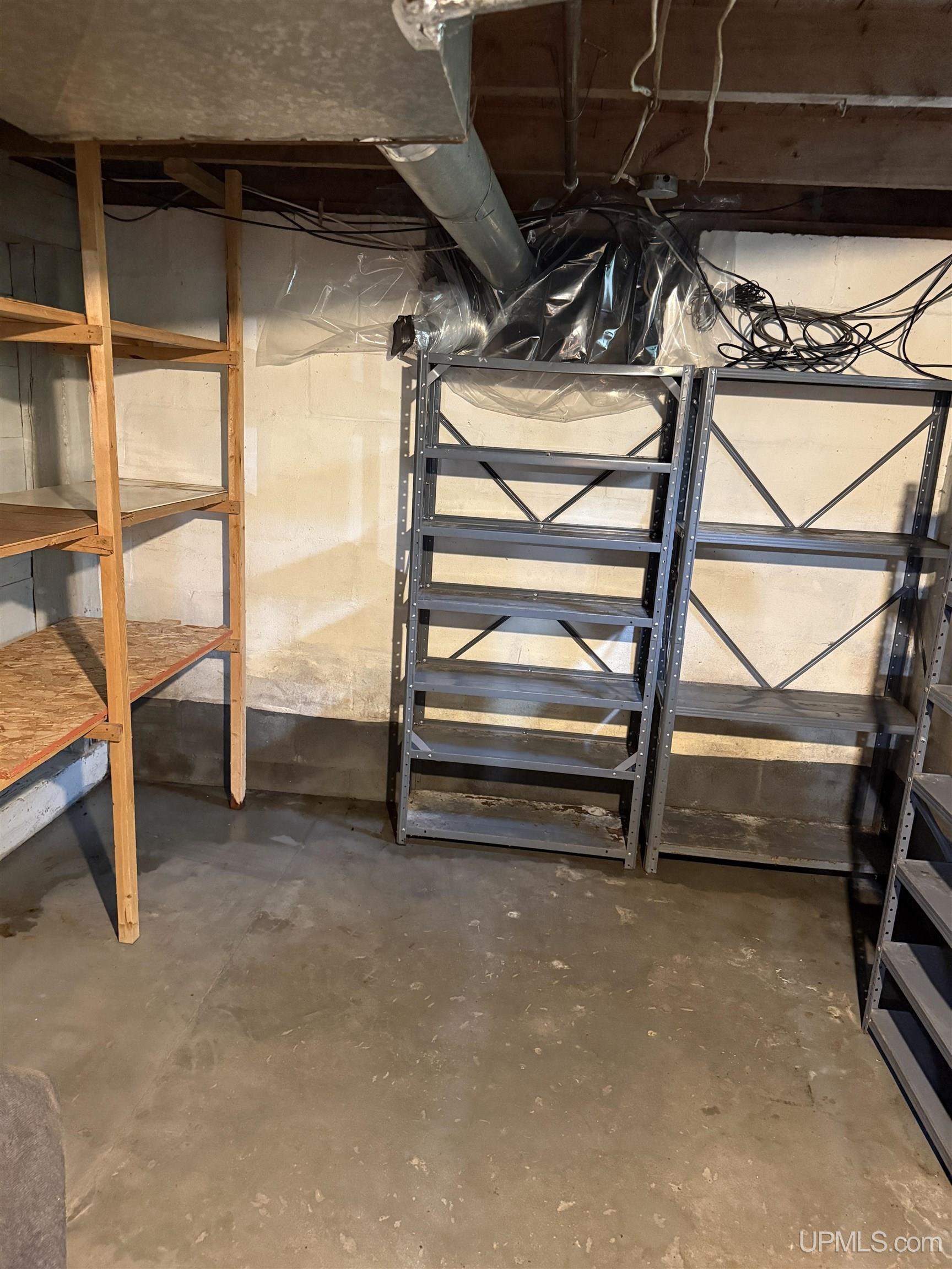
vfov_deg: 71.6
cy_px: 634
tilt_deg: -13.6
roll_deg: -3.9
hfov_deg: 56.8
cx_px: 476
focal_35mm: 24
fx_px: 880
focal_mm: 6.76
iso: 1000
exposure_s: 1/40
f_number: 1.78
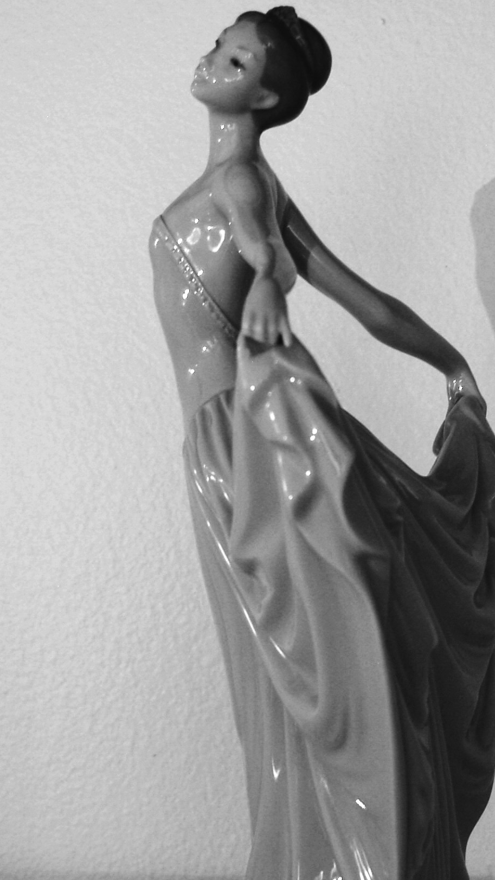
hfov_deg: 13.0
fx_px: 2147
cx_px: 466
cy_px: 505
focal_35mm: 92
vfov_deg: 23.1
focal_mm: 21
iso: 100
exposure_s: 1/13
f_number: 4
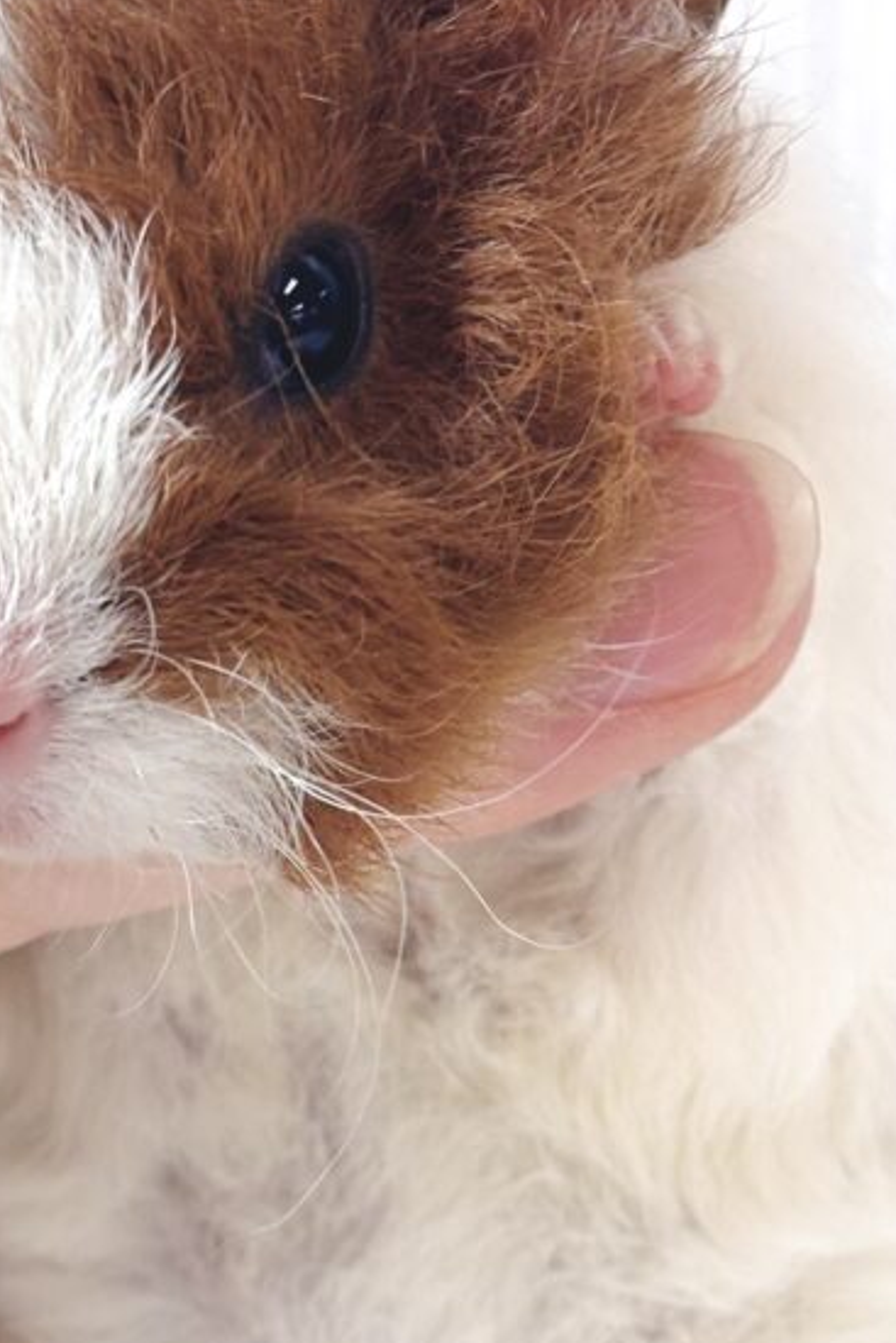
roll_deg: +3.3
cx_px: 249
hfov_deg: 11.6
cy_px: 1048
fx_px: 4402
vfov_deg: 17.2
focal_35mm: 118
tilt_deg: -25.7
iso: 64
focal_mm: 5.96
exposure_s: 1/100
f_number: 1.6
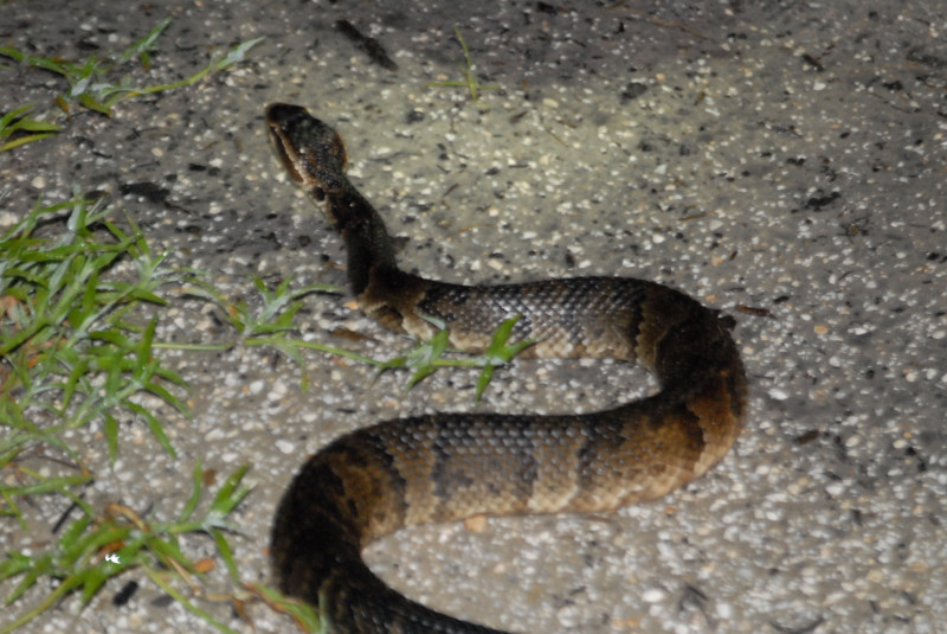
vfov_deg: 13.1
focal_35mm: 105
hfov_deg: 19.4
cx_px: 474
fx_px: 2765
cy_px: 317
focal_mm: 70
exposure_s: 1/80
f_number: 2.8
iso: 1100
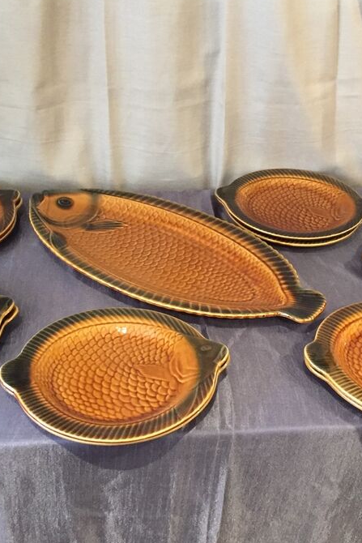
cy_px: 254
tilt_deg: -30.3
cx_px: 186
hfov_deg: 29.9
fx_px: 678
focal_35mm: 45
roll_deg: -1.2
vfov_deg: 43.6
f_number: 2.2
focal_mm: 4.15
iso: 250
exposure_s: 1/17
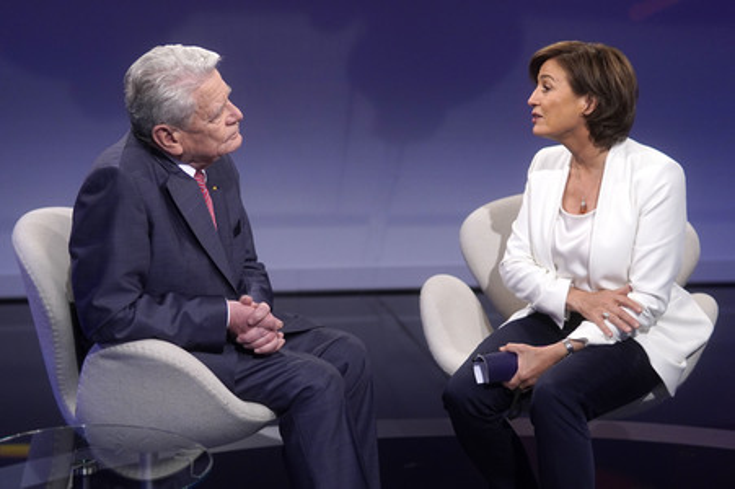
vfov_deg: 29.8
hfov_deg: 43.6
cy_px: 244
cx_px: 368
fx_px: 918
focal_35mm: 45
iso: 640
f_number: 1.6
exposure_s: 1/500
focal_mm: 30
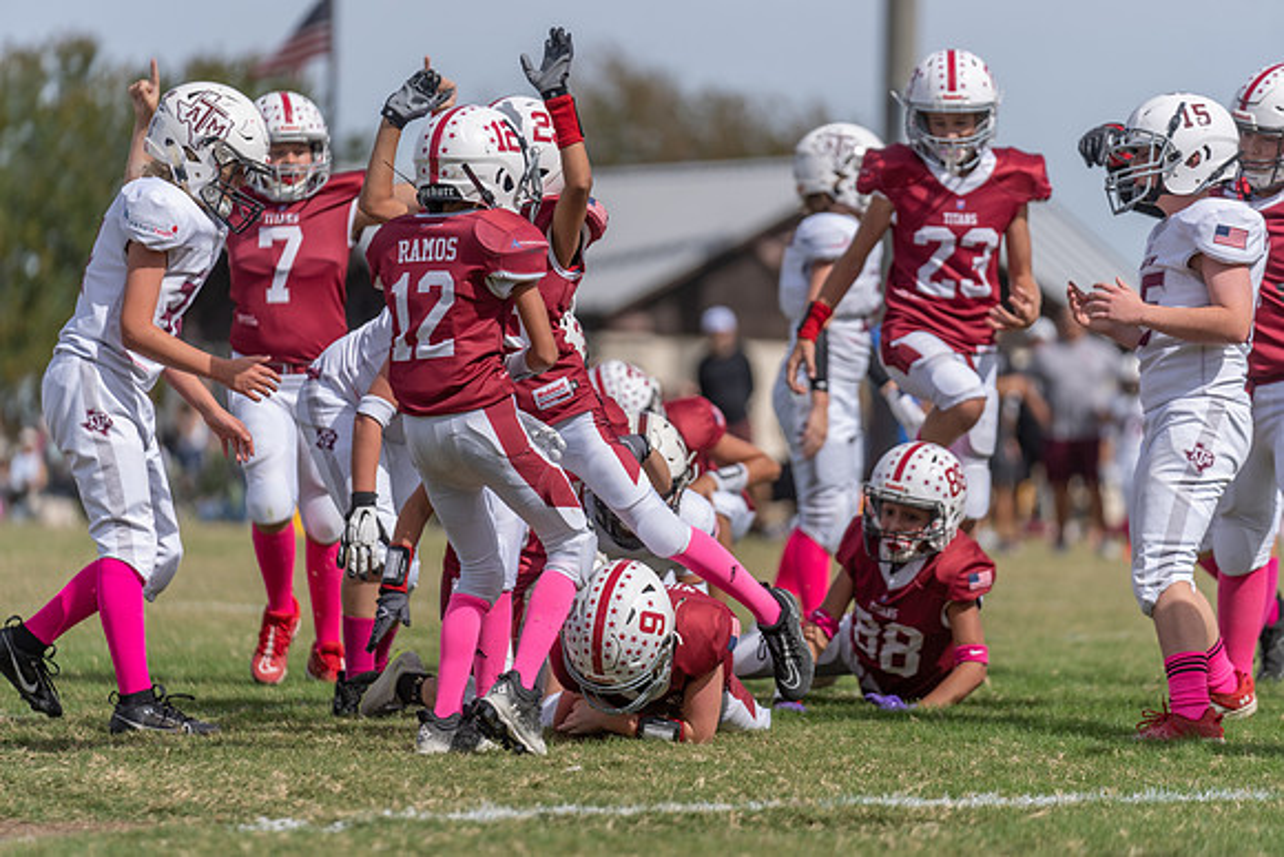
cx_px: 642
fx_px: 7135
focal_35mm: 200
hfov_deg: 10.3
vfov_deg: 6.9
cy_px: 428
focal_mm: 200
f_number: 3.2
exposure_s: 1/2000
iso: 100
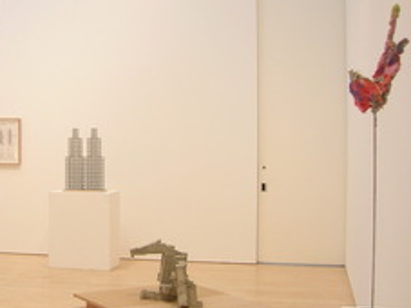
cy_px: 145
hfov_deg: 31.3
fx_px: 712
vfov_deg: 24.4
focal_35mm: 60
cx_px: 80
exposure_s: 1/10.3
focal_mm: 5.7
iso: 50
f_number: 2.9
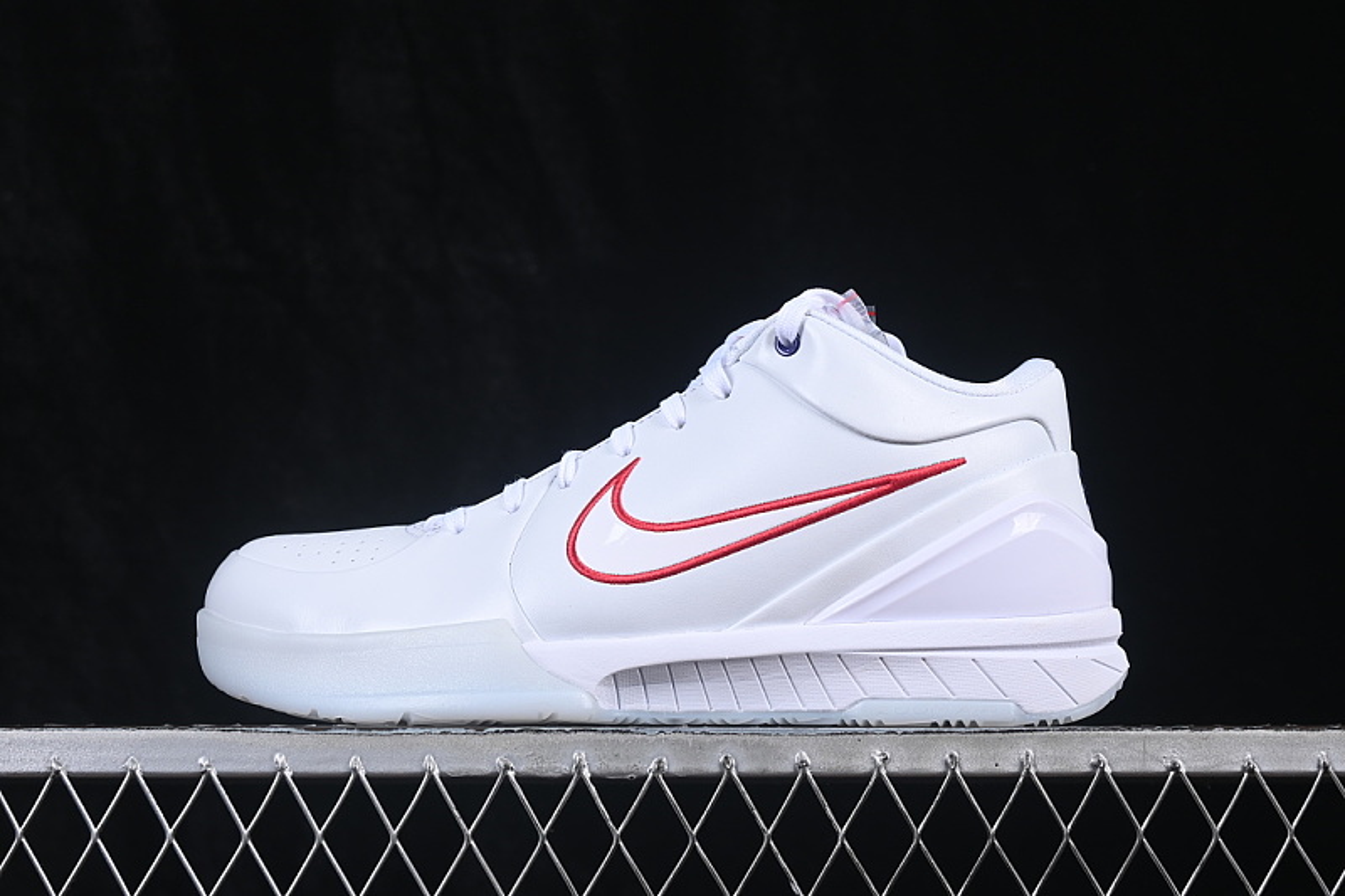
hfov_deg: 27.0
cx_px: 672
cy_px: 448
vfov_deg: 18.2
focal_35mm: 75
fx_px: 2801
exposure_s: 1/100
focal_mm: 50
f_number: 8
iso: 160
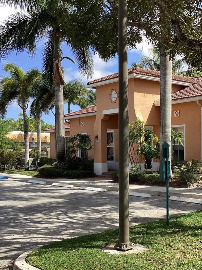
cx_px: 128
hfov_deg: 31.4
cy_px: 167
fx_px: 358
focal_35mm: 46
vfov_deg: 41.0
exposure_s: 1/840
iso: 25
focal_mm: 3.3
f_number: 2.4
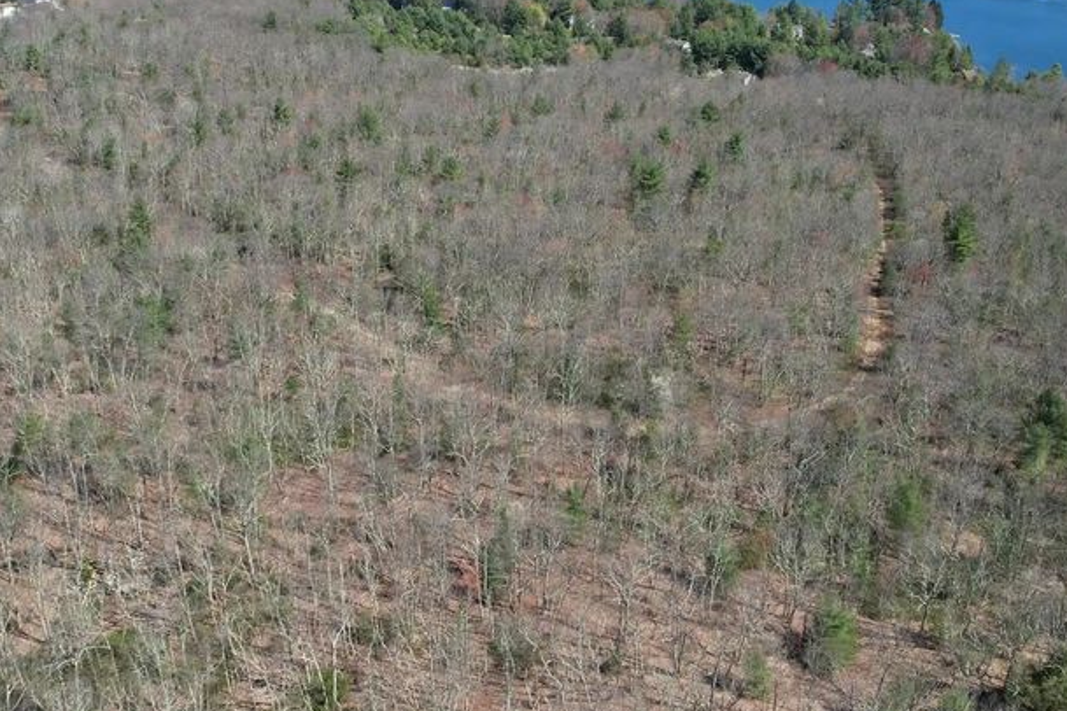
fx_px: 1097
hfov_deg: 51.9
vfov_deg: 35.6
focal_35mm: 37
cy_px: 241
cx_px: 557
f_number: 2.8
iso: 100
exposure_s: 1/1000
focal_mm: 8.38
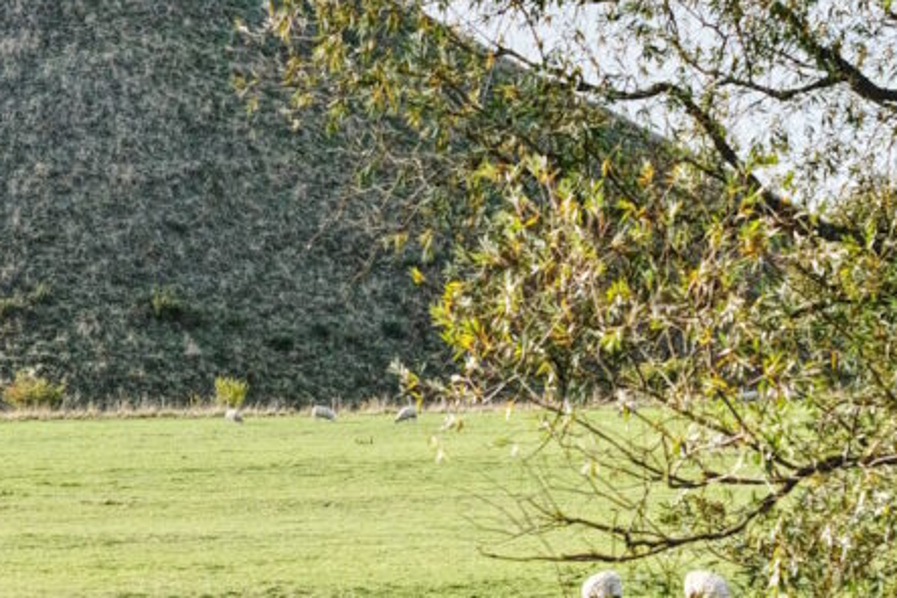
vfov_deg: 7.1
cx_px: -28
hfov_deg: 10.6
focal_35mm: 192
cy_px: 512
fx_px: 4782
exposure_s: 1/600
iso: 320
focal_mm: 55
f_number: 5.6
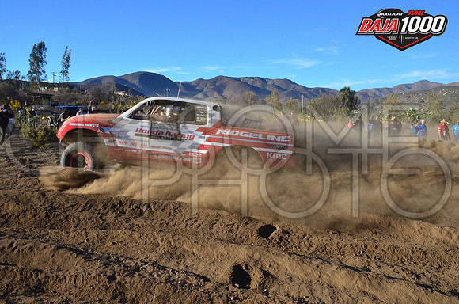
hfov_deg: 67.5
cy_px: 152
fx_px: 343
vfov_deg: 47.7
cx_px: 230
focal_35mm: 27
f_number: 13
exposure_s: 1/640
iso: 1000
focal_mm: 18
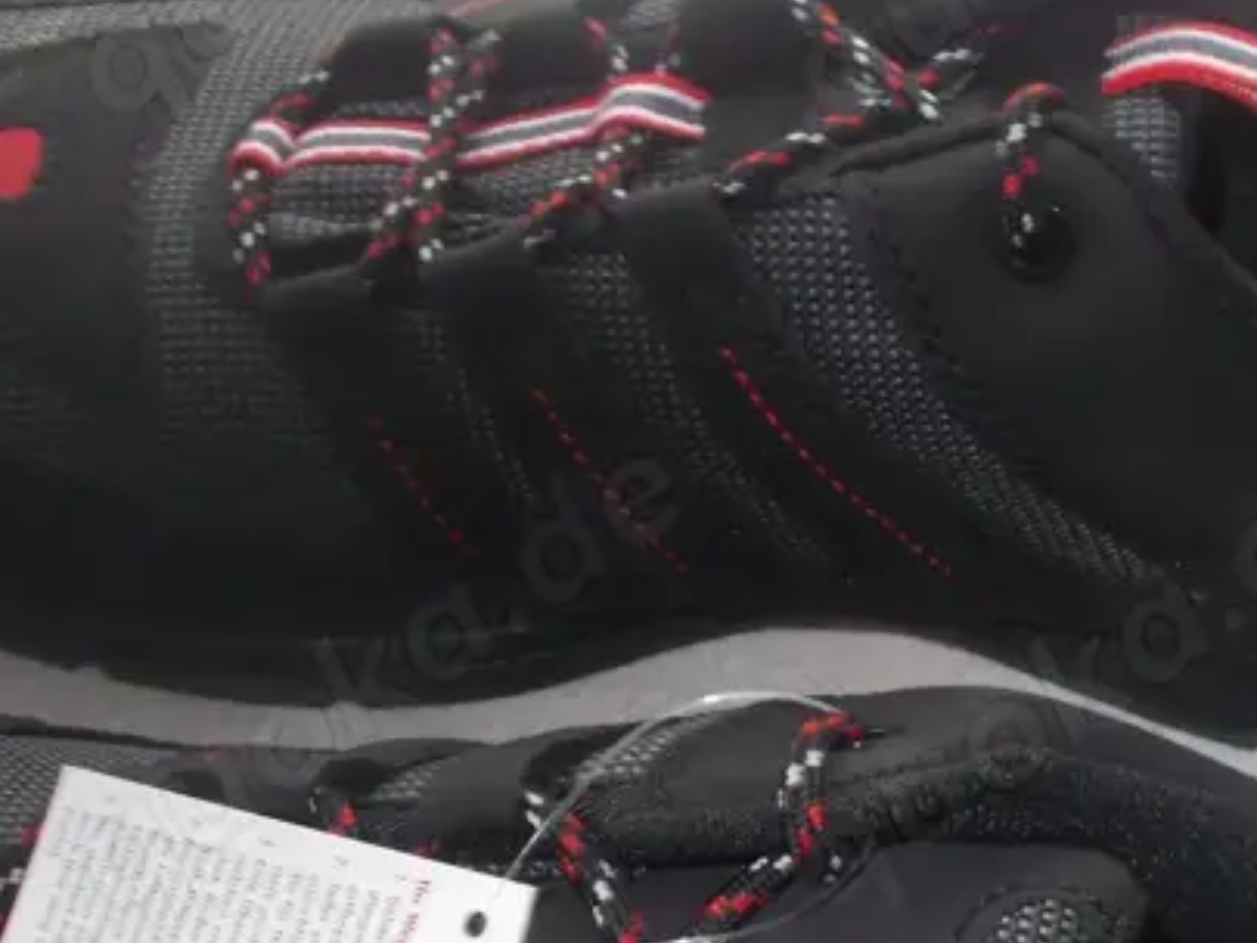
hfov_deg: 26.3
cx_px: 754
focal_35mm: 74
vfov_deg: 19.7
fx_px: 2688
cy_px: 720
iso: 200
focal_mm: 5.3
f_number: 3.4
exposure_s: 1/25
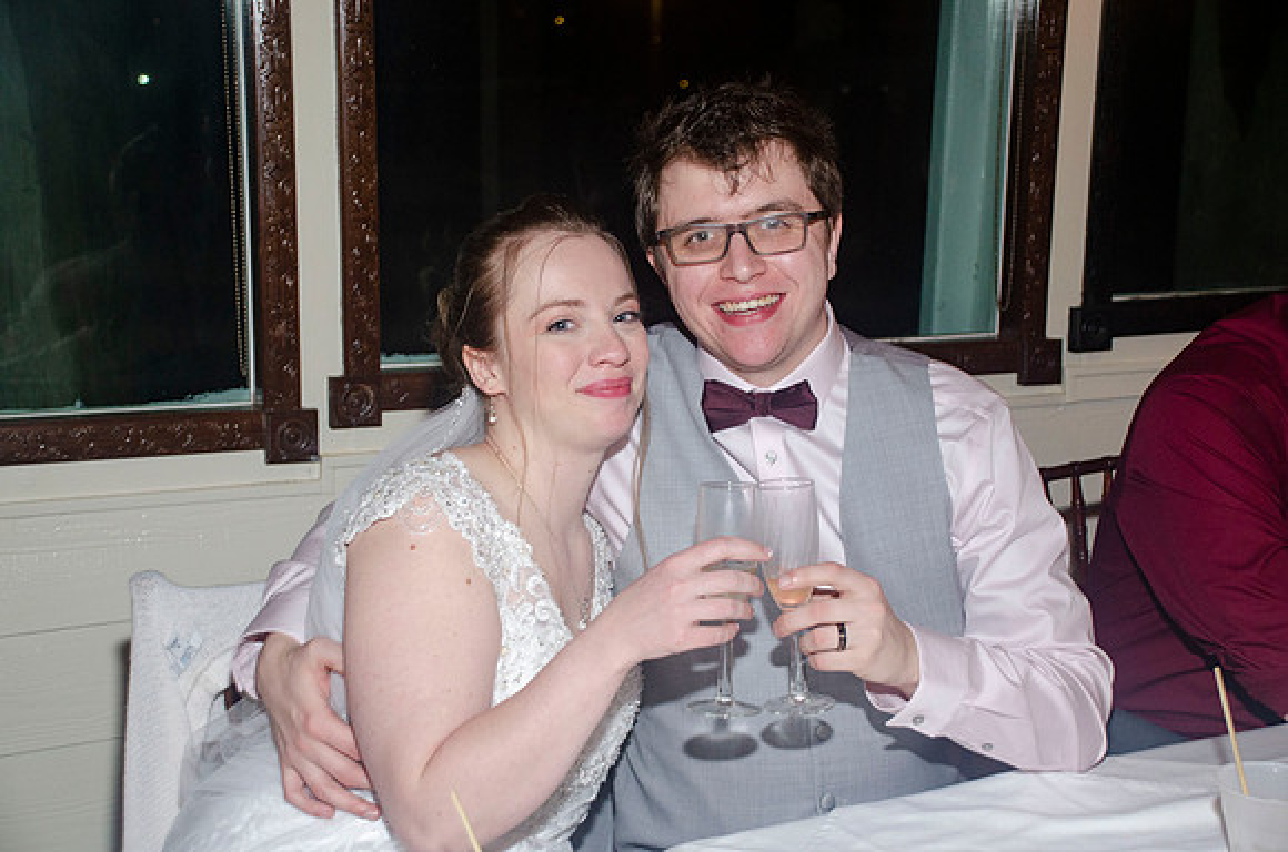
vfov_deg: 25.6
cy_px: 426
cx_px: 644
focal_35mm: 52
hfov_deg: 37.9
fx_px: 1874
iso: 400
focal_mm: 35
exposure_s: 1/60
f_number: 4.2
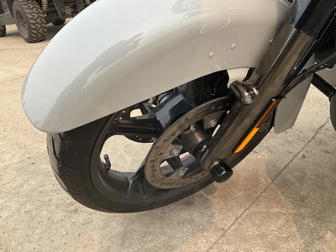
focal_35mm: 29
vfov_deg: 48.2
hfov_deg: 61.7
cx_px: 168
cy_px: 126
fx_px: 281
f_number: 1.8
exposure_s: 1/568
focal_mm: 3
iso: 25
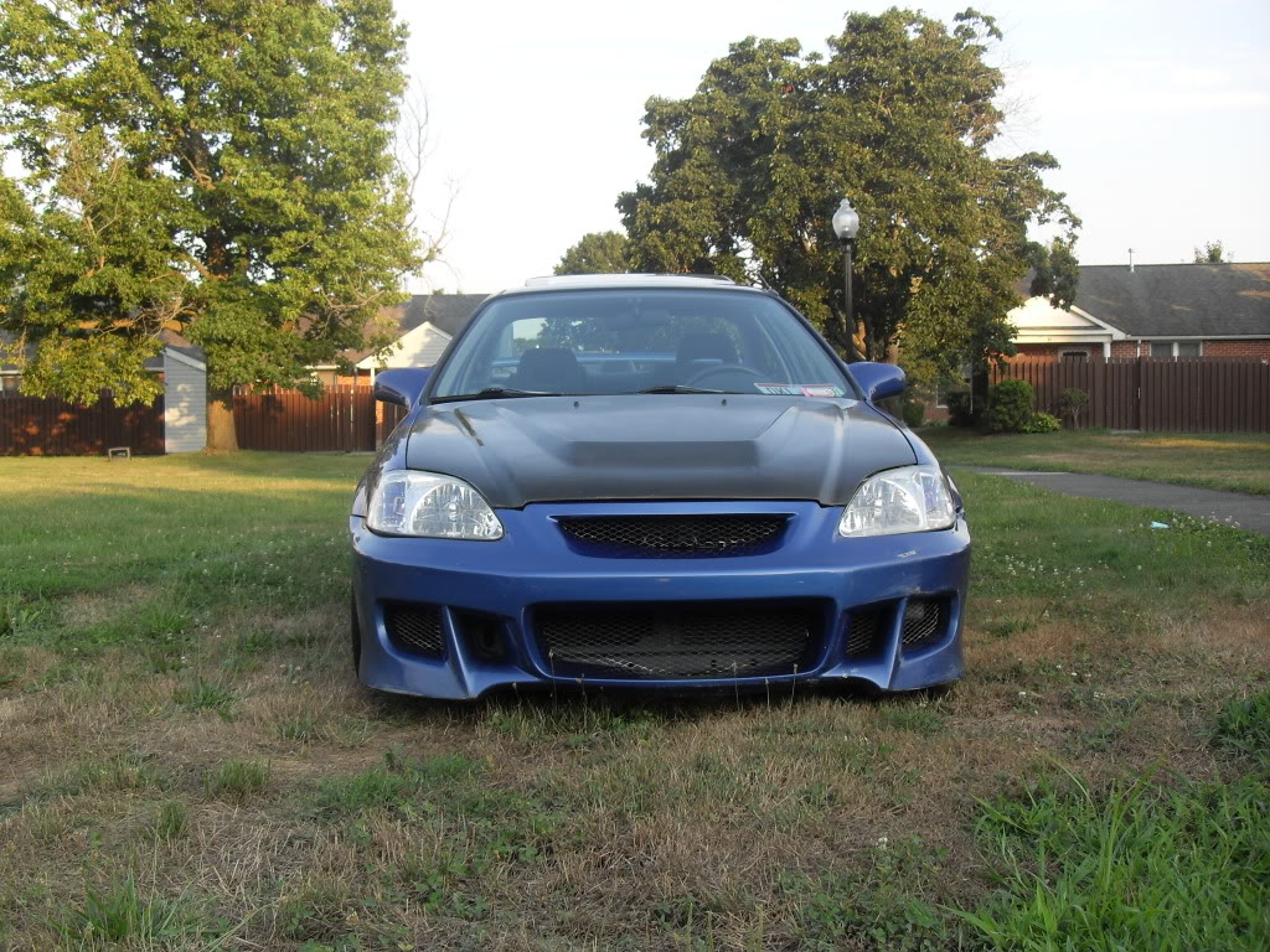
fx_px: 1357
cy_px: 476
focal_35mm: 37
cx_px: 635
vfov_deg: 38.7
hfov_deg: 50.1
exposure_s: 1/180
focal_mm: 6.3
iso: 80
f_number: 2.8
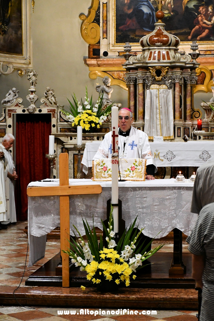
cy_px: 160
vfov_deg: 24.2
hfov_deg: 16.3
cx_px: 107
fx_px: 749
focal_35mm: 84
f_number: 4.8
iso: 3200
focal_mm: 56
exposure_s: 1/125
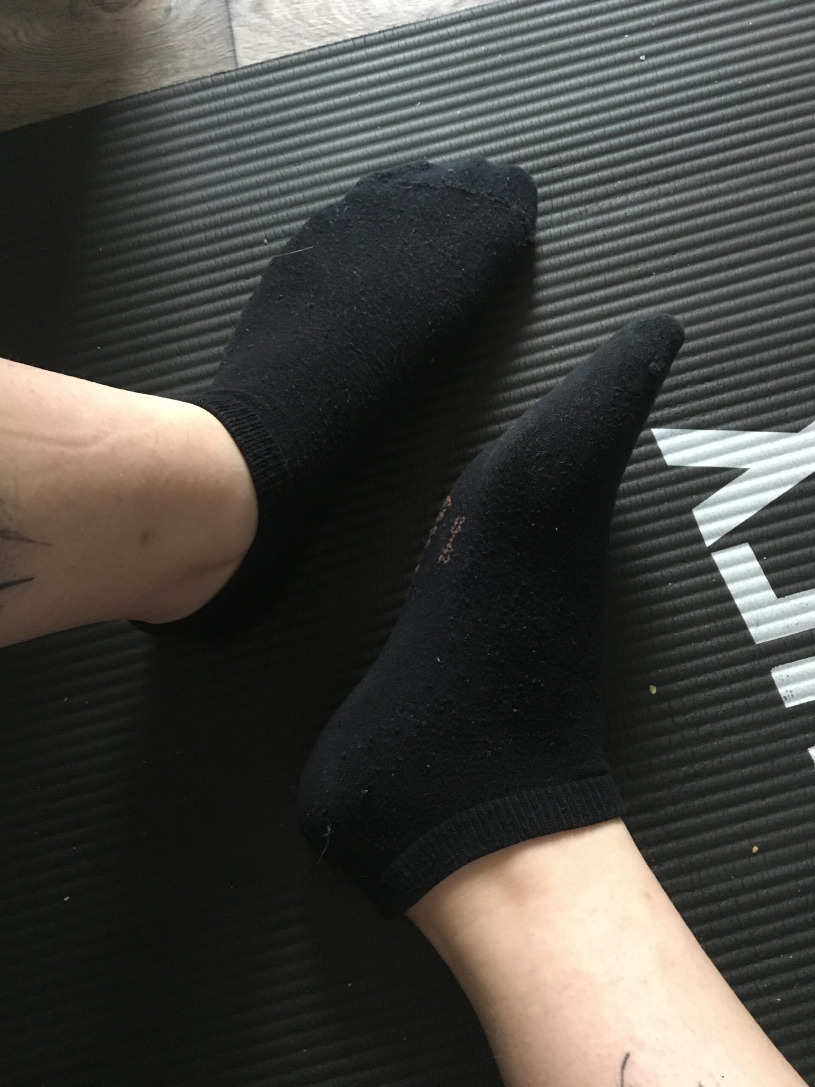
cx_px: 408
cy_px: 544
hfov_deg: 48.2
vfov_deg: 61.7
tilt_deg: -82.8
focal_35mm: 29
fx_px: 910
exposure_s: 1/17
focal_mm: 4.15
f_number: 2.2
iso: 400
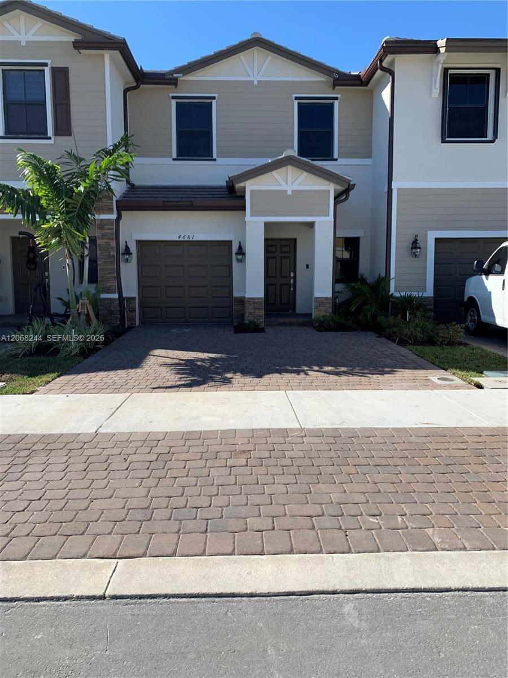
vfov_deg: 67.3
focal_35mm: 26
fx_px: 509
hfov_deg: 53.1
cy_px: 339
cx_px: 254
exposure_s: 1/1661
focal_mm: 4.25
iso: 25
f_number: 1.8
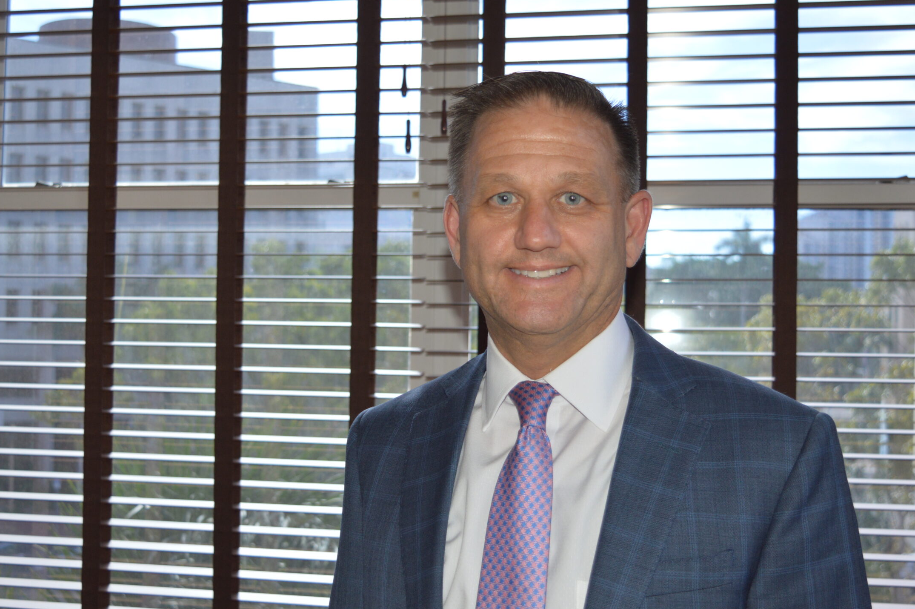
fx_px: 1270
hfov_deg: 39.5
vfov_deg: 26.9
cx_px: 392
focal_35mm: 50
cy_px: 329
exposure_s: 1/80
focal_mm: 28
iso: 400
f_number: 4.2
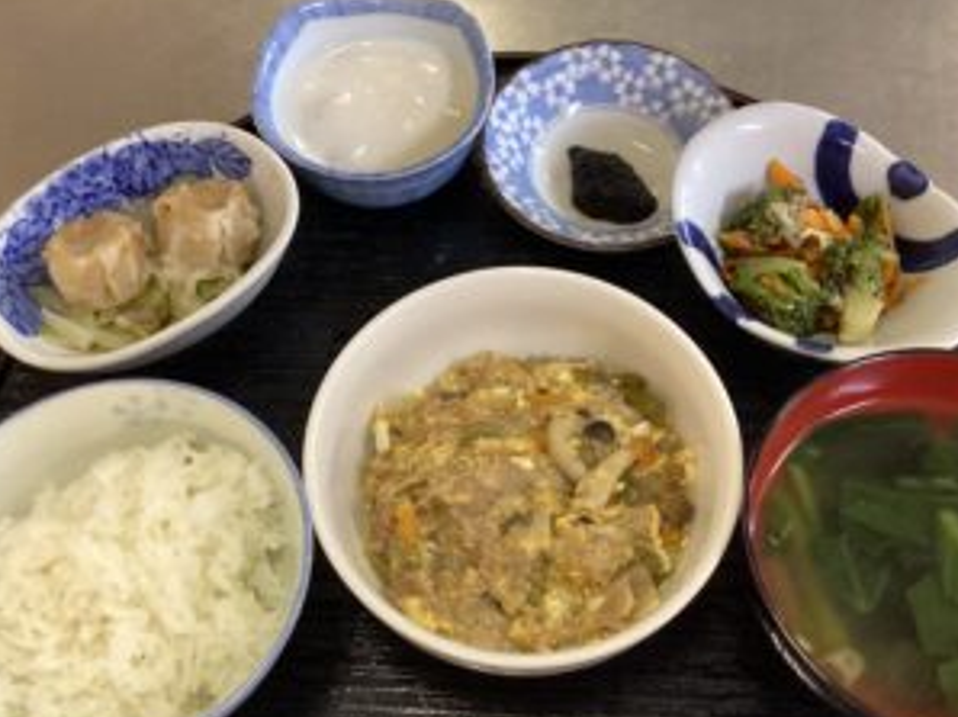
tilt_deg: -62.9
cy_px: 391
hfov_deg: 47.9
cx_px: 490
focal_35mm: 39
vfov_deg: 36.7
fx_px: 1078
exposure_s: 1/60
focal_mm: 3.3
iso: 320
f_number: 2.4
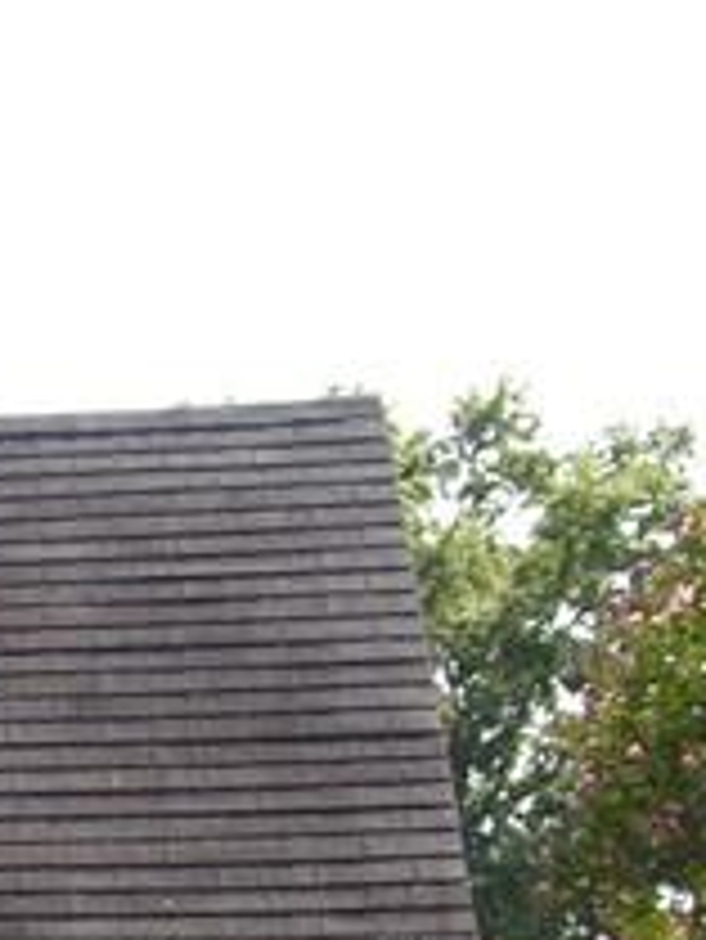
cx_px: -1434
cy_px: 1583
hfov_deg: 8.1
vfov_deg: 11.8
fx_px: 4265
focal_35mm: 157
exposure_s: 1/124
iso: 50
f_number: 4.5
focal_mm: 8.1
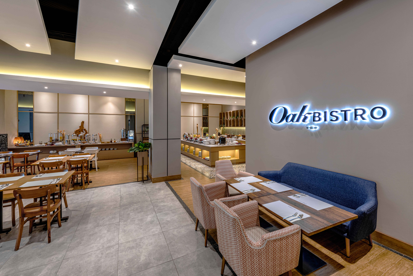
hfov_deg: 104.3
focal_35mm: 14
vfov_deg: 81.2
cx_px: 206
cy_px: 138
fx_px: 161
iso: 100
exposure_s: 1/1.67
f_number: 8
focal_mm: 14
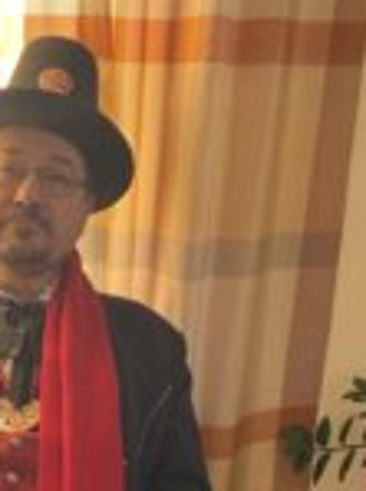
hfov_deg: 20.5
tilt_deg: -27.4
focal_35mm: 70
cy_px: 623
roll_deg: -0.1
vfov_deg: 24.6
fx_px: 991
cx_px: 33
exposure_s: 1/122
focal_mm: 4.25
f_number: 1.8
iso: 80
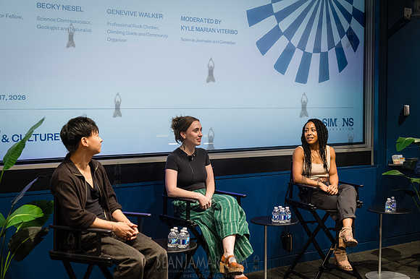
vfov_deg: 28.0
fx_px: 560
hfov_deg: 41.1
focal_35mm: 48
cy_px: 140
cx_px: 210
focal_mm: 48
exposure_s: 1/200
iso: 5000
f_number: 4
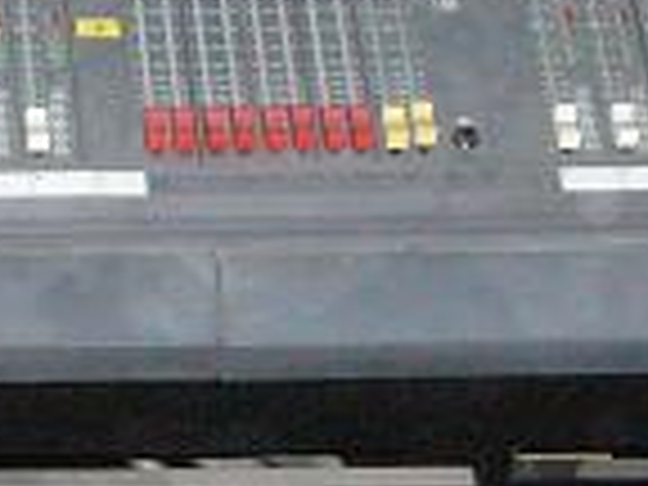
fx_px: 3856
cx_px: 0
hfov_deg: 9.5
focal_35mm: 206
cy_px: 184
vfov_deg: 7.2
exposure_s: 1/30
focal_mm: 6.9
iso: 400
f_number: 3.3
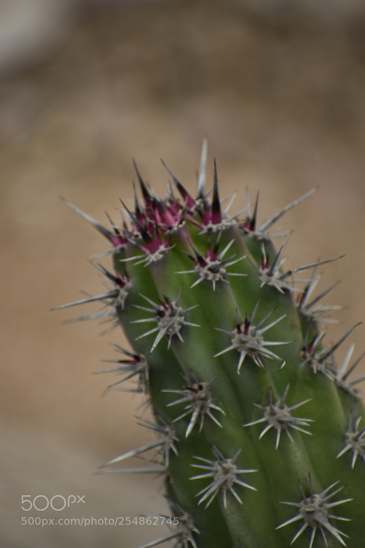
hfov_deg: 3.1
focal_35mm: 450
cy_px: 274
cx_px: 182
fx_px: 6842
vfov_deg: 4.6
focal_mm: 300
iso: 100
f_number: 6.3
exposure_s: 1/320
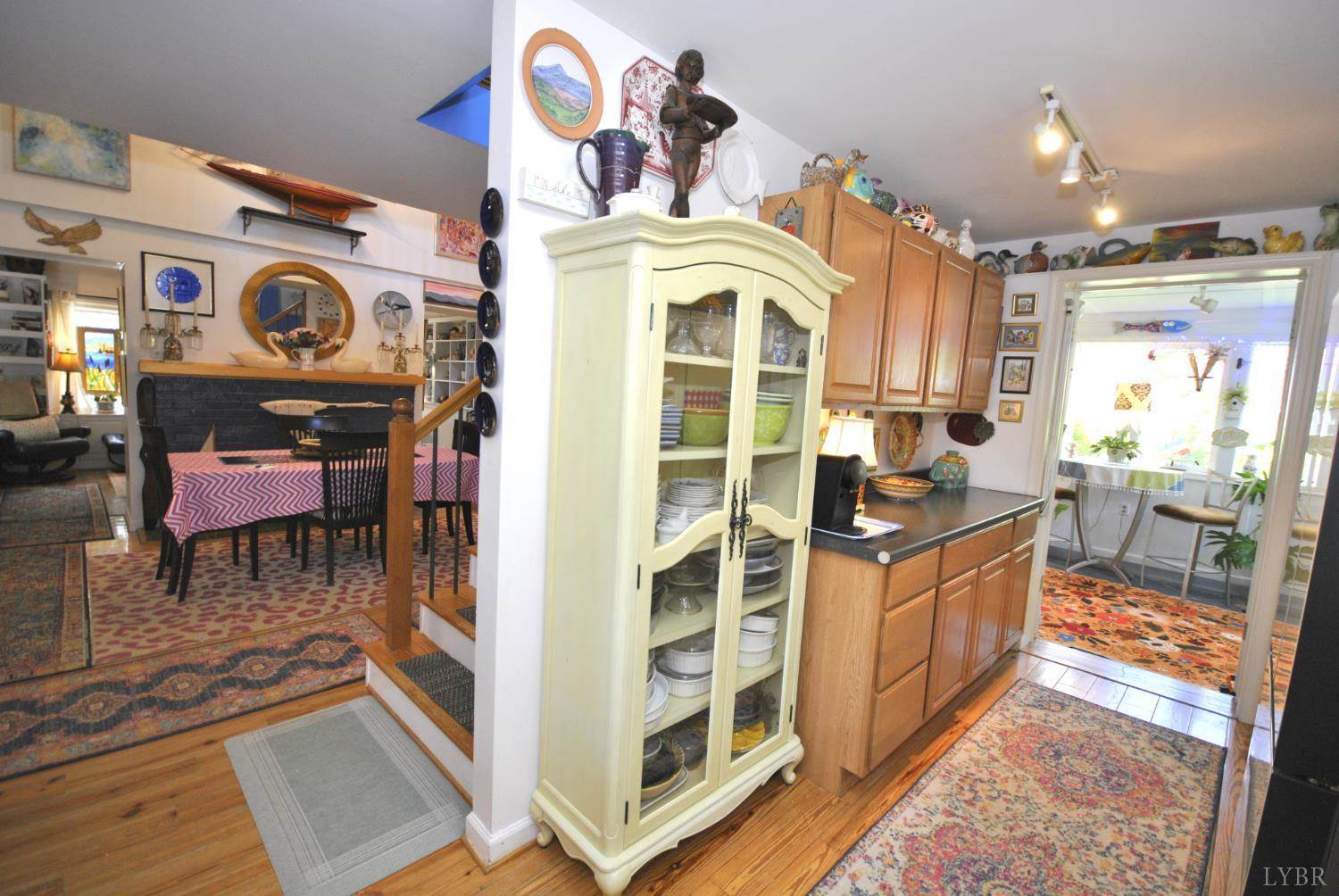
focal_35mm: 15
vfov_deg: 77.5
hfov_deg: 100.3
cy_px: 448
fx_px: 559
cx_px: 670
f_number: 4
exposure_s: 1/30
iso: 250
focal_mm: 10
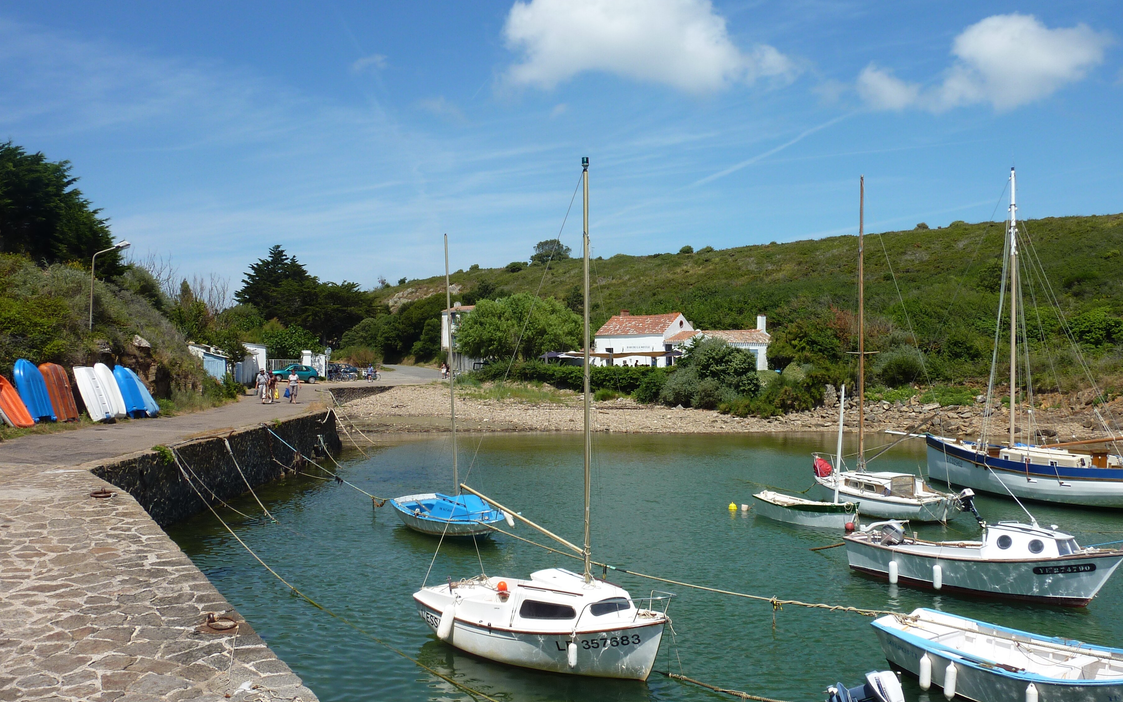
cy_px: 366
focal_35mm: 32
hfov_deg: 59.7
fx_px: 979
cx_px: 561
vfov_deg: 39.4
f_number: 5.6
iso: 80
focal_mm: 5
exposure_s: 1/500
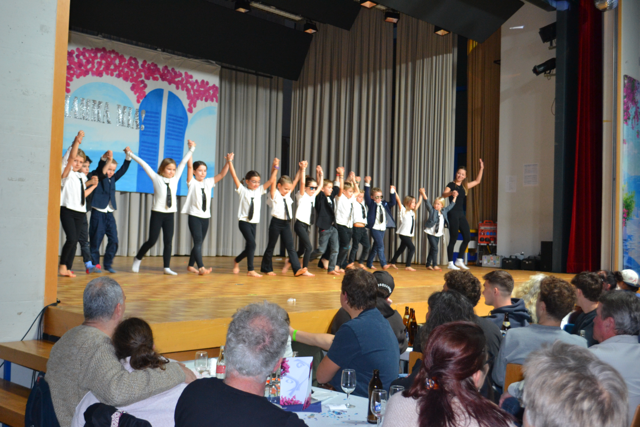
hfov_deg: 46.4
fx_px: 747
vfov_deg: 31.9
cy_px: 214
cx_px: 320
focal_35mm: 42
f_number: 4.5
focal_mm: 28
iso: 1100
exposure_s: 1/60
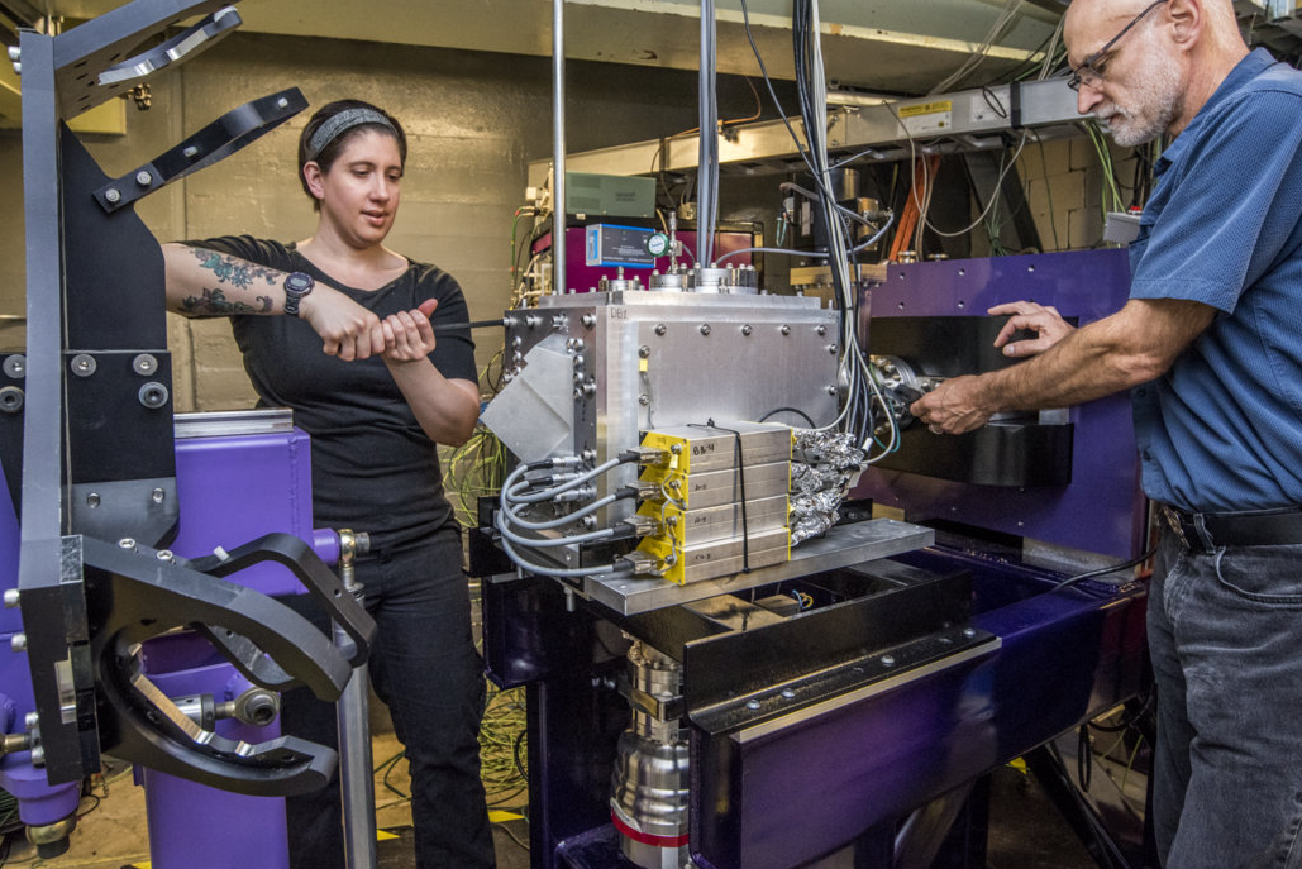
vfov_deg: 59.5
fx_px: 760
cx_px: 690
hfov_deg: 81.1
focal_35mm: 21
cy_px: 408
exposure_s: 1/100
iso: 1600
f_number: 5.6
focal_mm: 18
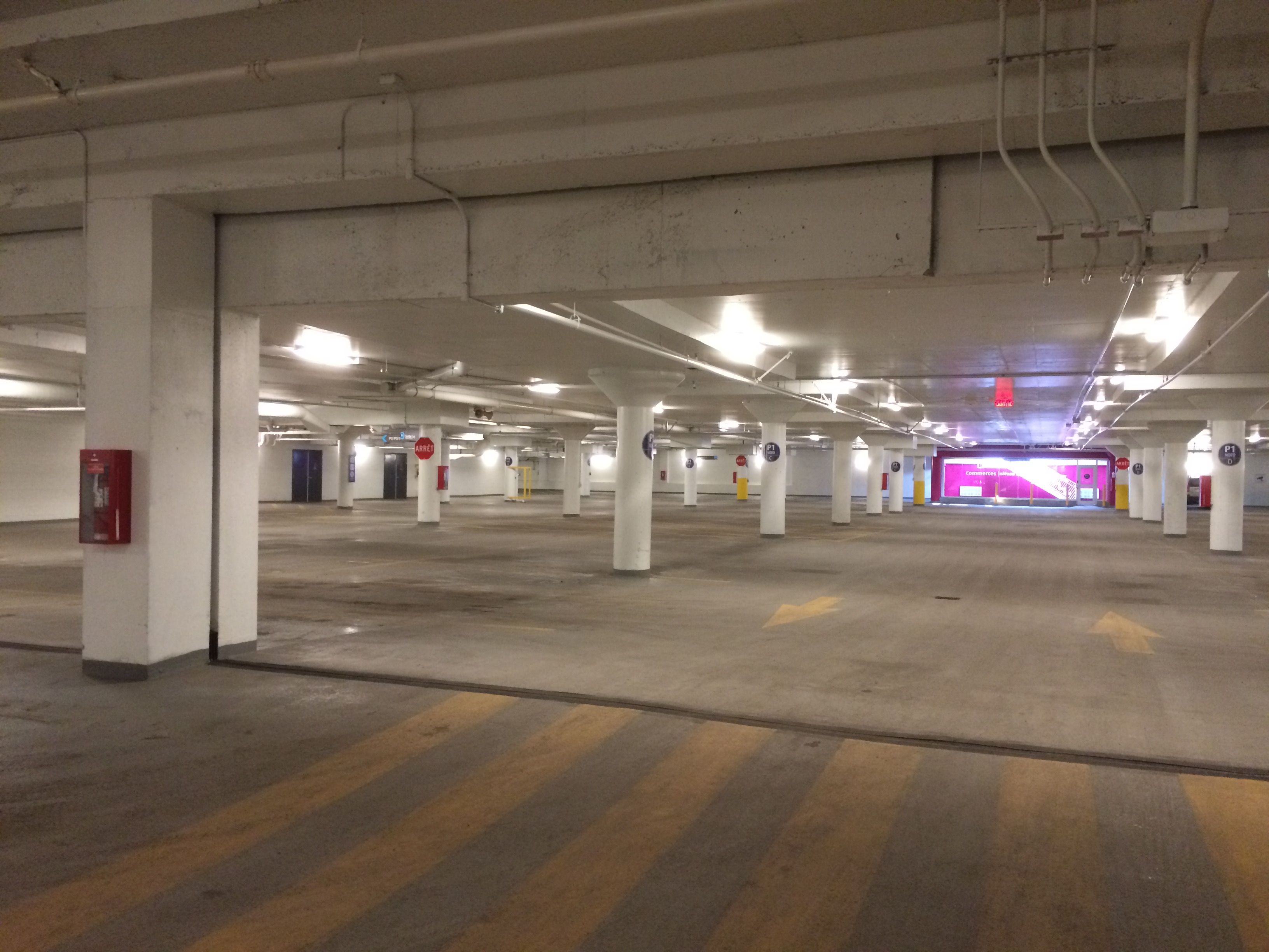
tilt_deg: +0.0
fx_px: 1063
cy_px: 476
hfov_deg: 61.7
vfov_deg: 48.2
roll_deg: -0.6
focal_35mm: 29
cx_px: 634
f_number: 2.2
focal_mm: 4.15
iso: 250
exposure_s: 1/30
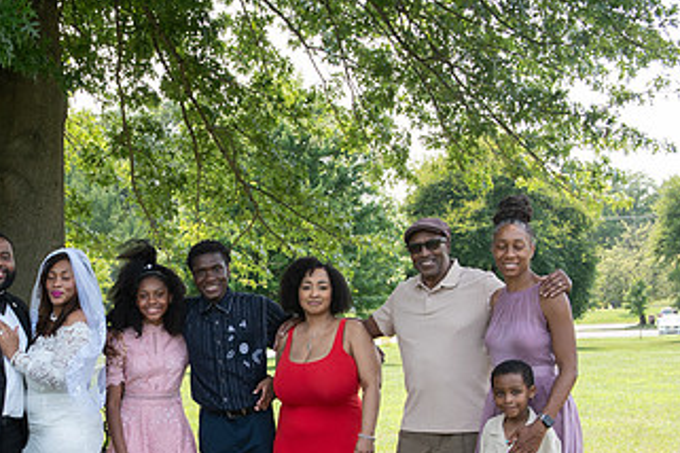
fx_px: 1568
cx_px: 153
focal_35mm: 83
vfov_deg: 16.3
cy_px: 393
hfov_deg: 24.2
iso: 800
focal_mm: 44
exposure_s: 1/400
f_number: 6.3
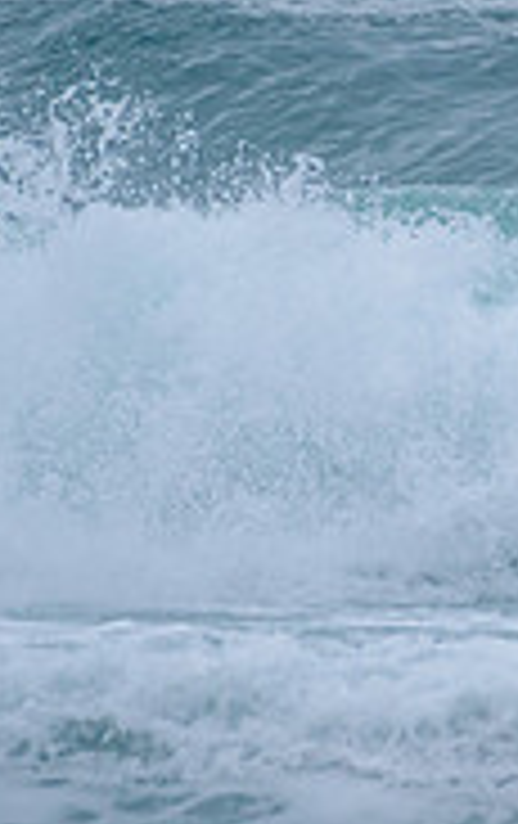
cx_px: 1296
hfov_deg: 0.7
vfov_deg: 1.1
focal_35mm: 1975
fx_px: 44436
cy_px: 240
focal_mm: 500
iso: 1400
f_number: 5.6
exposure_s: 1/2000
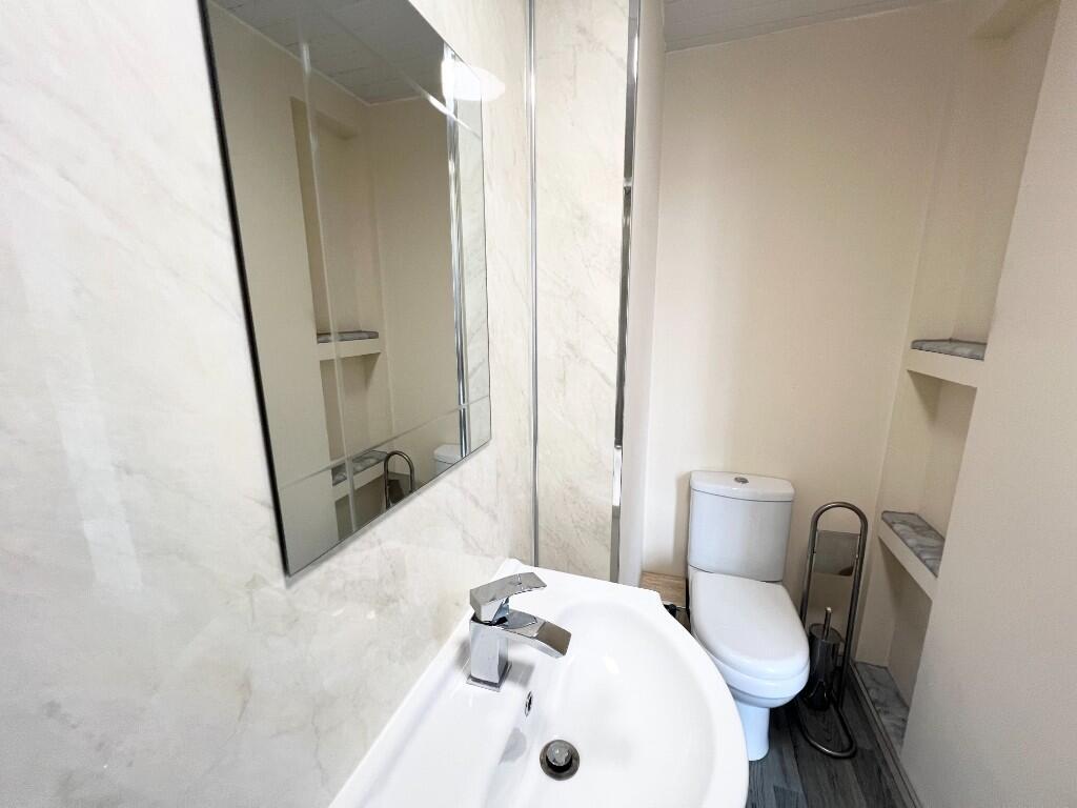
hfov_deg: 106.2
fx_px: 404
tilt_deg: -12.5
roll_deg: +0.5
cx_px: 538
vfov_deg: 89.9
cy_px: 404
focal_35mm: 13
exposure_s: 1/100
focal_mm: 1.57
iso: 160
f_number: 1.8
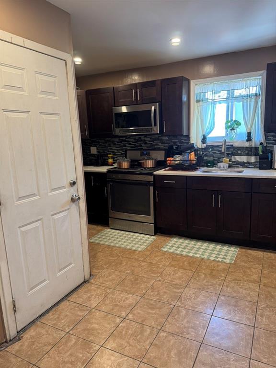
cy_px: 184
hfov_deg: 56.8
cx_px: 138
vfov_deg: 71.6
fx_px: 255
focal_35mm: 24
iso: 250
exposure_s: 1/60
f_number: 1.78
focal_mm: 6.76
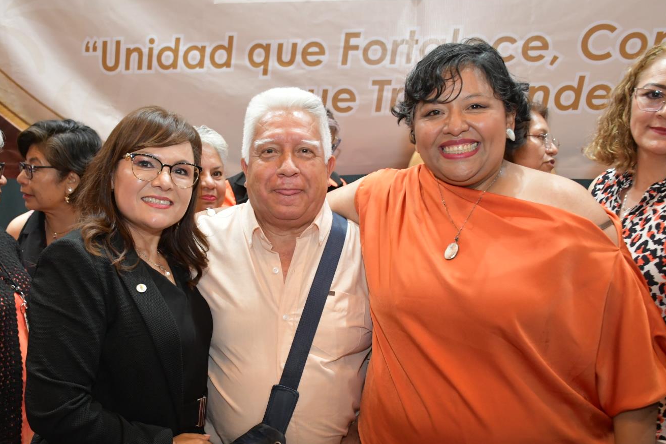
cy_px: 245
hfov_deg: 46.2
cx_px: 272
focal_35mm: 42
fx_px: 777
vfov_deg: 31.9
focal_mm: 23
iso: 2200
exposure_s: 1/60
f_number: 4
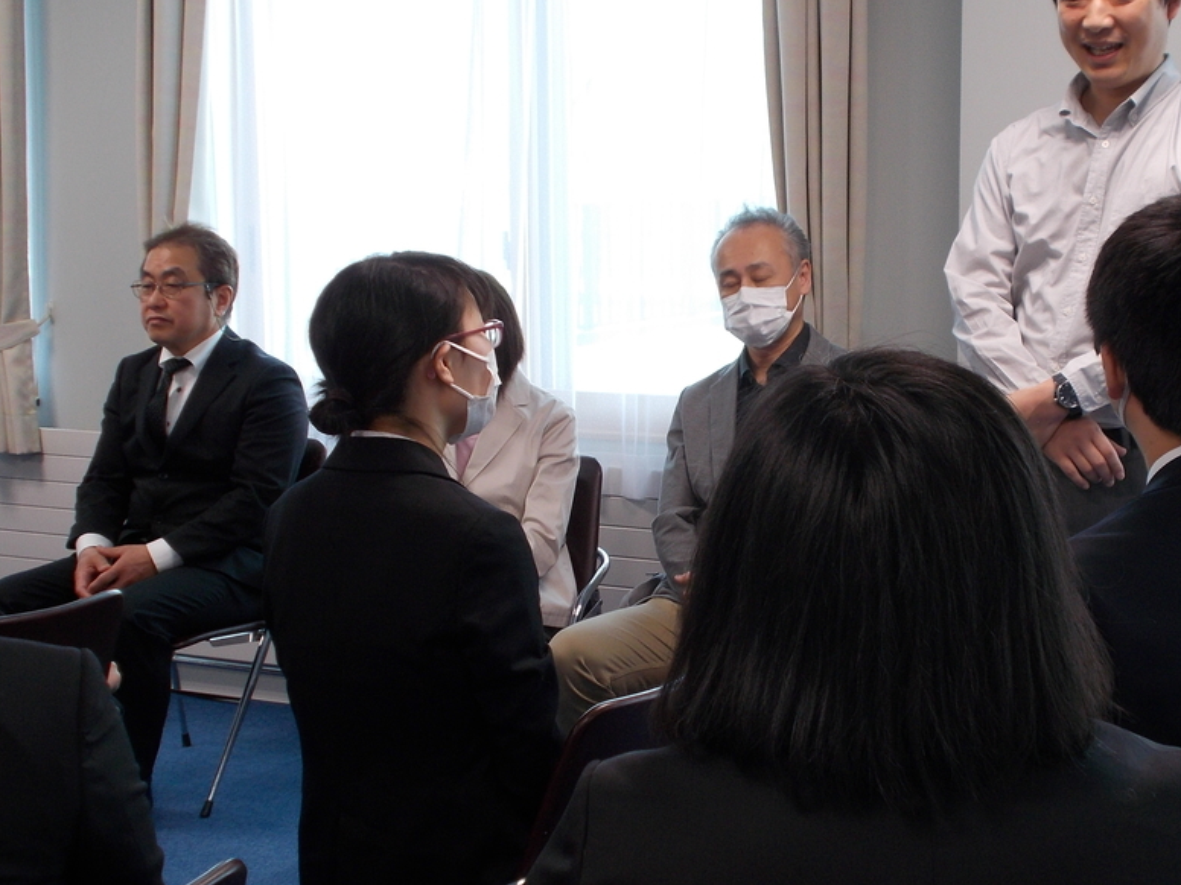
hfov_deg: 28.4
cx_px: 753
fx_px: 2320
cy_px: 464
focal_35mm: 68
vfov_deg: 21.6
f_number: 4.2
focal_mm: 7.9
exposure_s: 1/30
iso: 100
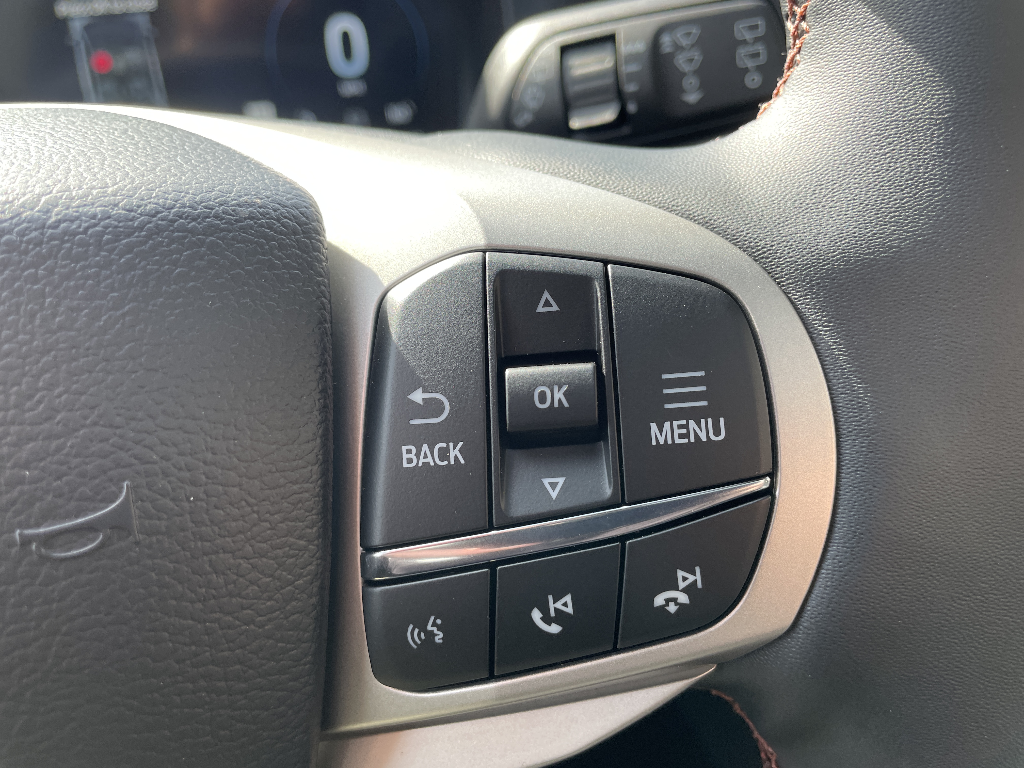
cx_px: 512
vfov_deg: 53.1
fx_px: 769
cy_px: 384
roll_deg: +2.3
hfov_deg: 67.3
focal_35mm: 26
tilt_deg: -34.3
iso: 32
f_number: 1.6
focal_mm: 4.2
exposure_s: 1/137
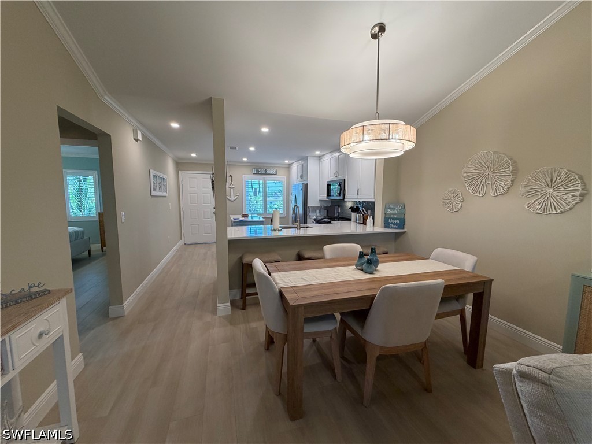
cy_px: 222
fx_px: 239
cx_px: 296
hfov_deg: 102.1
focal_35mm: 14
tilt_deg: -5.5
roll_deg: +1.2
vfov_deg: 85.7
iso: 250
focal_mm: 2.22
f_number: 2.2
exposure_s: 1/120
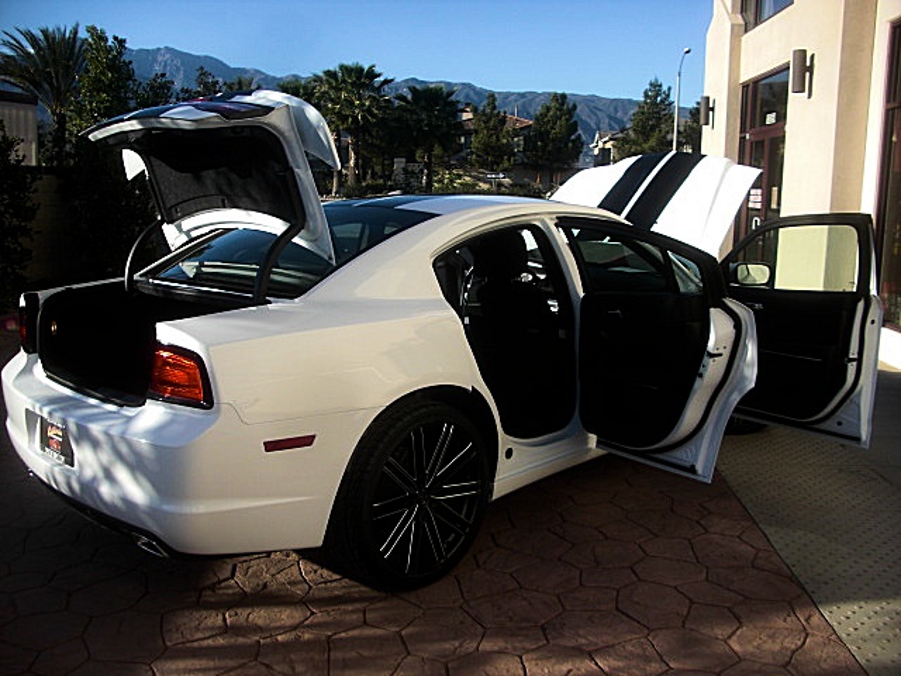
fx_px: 937
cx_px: 450
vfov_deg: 39.7
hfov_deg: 51.4
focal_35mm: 36
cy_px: 338
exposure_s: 1/640
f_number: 2.8
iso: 50
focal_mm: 6.3
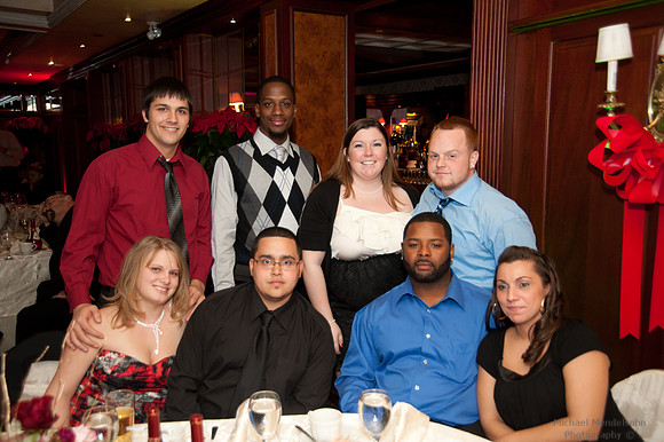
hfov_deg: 54.5
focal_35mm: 35
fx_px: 645
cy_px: 221
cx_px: 332
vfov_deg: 37.8
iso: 1250
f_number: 4
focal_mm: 35
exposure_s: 1/60
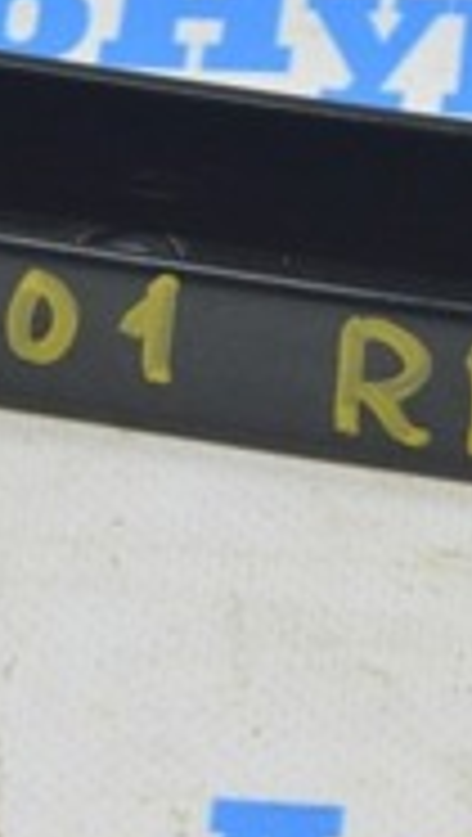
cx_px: 58
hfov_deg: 4.1
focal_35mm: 297
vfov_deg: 7.3
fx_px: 6586
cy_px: 259
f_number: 5.6
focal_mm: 55
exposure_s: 1/20
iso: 400
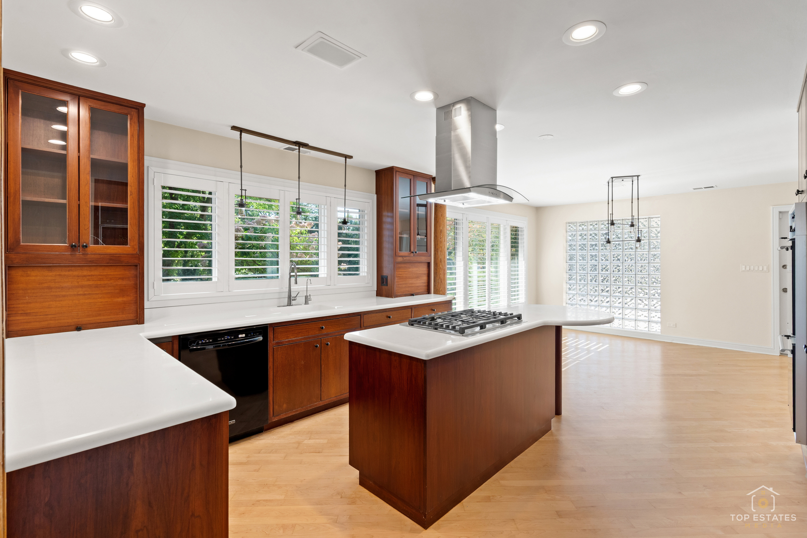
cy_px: 269
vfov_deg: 73.7
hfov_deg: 96.7
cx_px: 404
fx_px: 359
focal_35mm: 16
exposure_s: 1/4
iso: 400
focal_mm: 16
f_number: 9
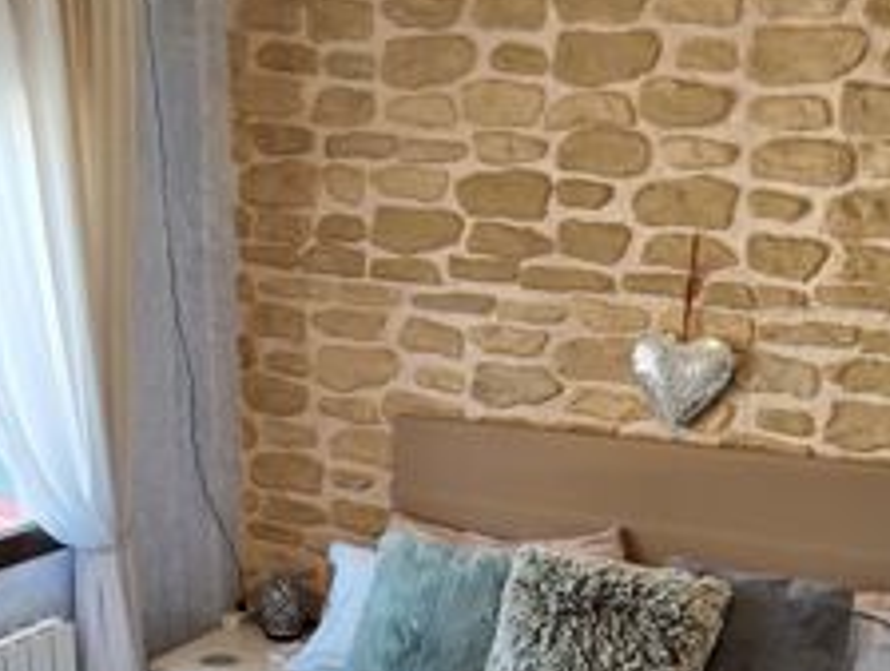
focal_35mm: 44
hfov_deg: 42.8
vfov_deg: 31.0
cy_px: 643
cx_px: 483
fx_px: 1134
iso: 125
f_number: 2.2
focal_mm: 2.16
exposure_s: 1/50.6
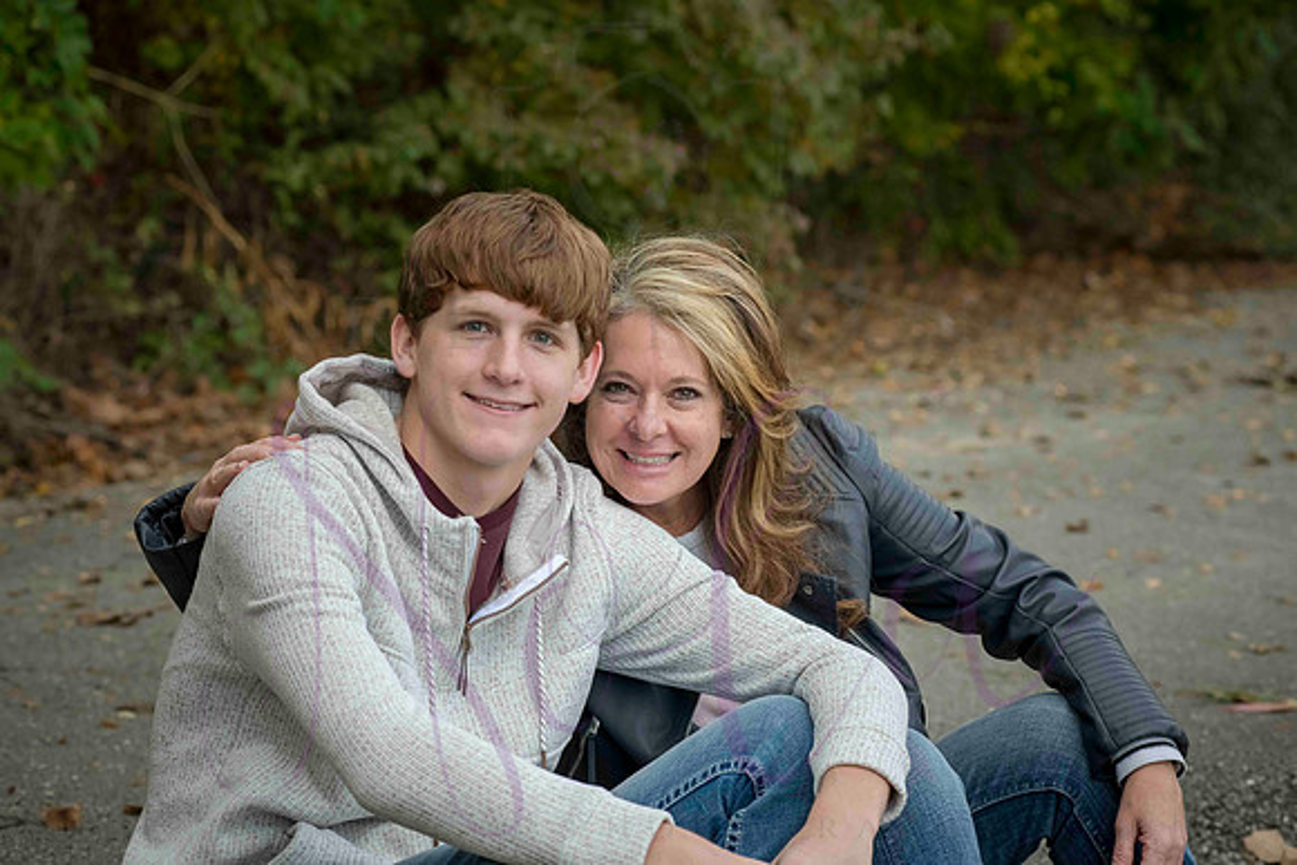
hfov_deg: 20.4
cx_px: 648
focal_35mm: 100
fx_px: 3603
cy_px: 432
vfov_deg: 13.7
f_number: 6.3
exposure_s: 1/640
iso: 800
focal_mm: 100
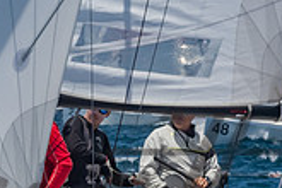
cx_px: 7
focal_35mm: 712
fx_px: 5577
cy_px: 191
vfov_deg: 1.9
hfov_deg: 2.9
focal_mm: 135
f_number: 14
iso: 640
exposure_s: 1/1250
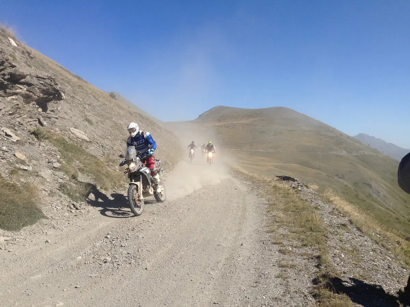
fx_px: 391
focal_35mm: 33
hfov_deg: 55.4
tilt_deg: -0.8
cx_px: 205
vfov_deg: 42.9
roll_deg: -1.8
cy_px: 154
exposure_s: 1/1869
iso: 50
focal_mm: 4.12
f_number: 2.4
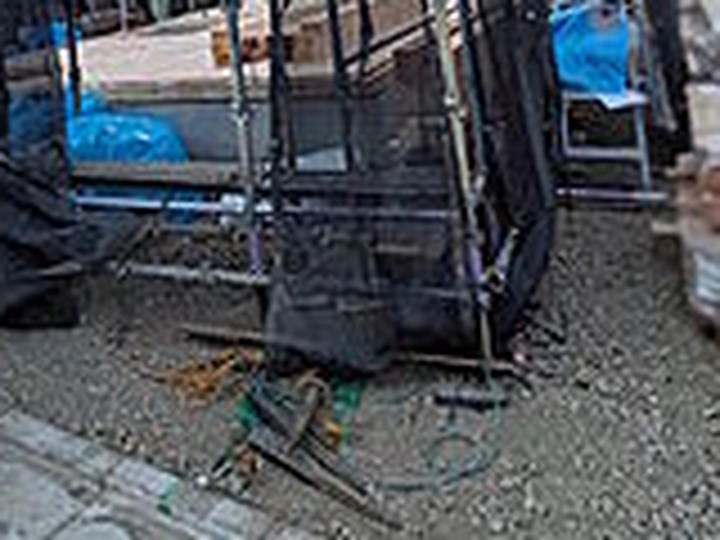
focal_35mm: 35
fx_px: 728
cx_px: 297
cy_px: -126
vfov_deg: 32.6
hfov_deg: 52.4
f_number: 2.2
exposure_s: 1/587
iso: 44
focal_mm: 1.83
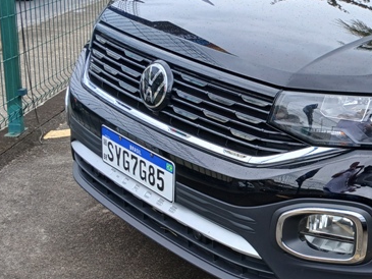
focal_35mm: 57
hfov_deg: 31.3
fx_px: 613
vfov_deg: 25.7
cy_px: 153
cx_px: 370
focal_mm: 3.98
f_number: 1.8
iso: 32
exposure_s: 1/120
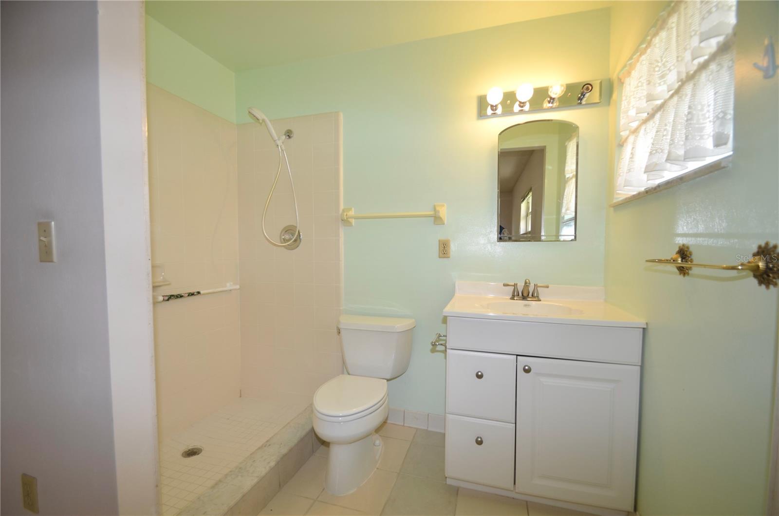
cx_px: 390
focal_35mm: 15
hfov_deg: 100.5
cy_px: 258
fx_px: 324
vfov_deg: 77.0
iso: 200
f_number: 4
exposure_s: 1/60
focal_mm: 10
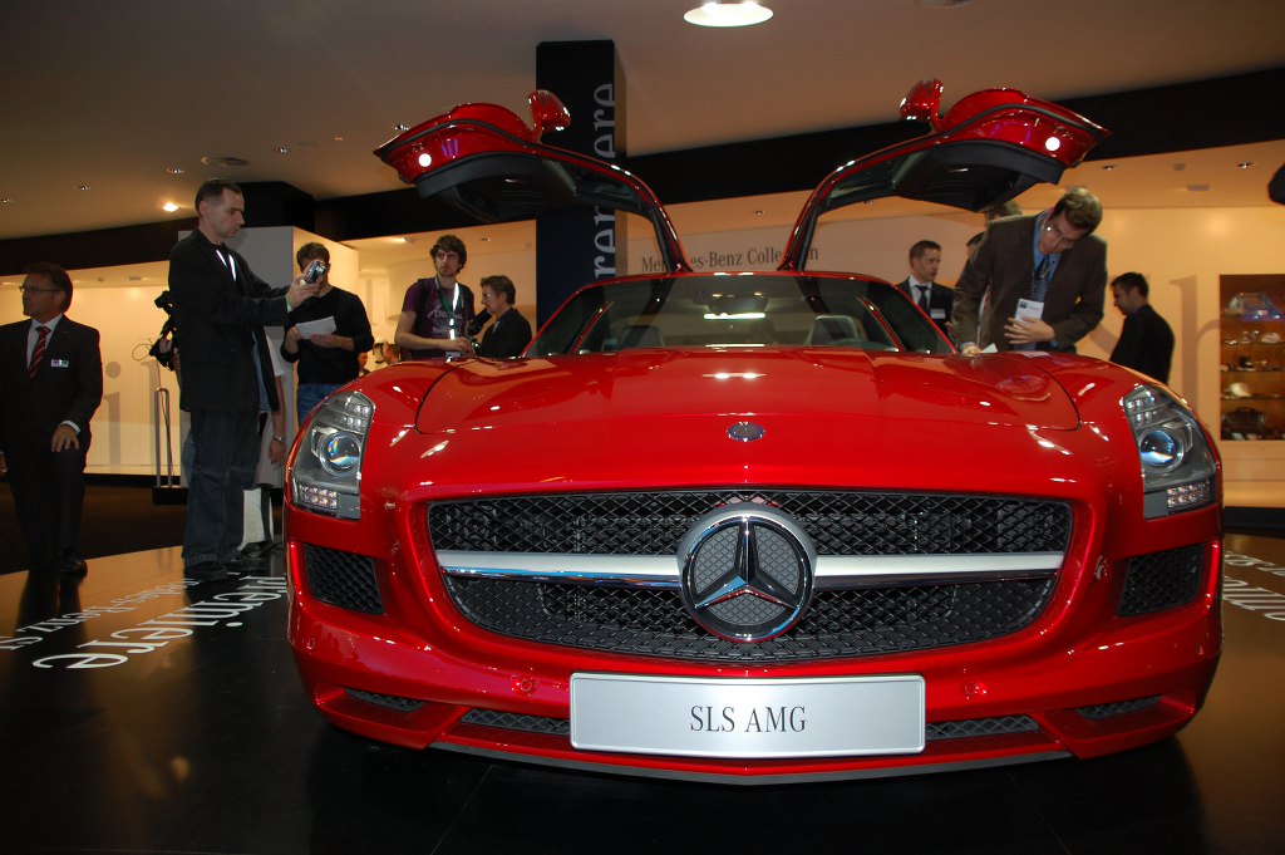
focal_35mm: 27
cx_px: 642
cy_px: 428
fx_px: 963
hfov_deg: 67.4
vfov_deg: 47.9
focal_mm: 18
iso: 400
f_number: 3.5
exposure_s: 1/60
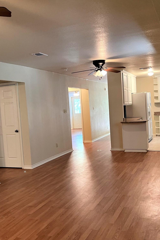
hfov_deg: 35.9
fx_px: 247
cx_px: 88
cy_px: 120
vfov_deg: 51.9
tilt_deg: -3.1
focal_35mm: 37
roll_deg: +4.3
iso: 400
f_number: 1.6
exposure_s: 1/60
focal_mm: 5.1
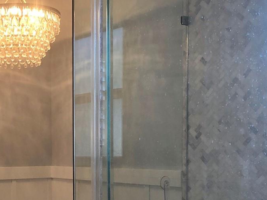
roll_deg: +0.6
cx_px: 37
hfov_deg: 28.1
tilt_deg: -1.6
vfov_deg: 21.5
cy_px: 169
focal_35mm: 67
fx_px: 517
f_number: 1.8
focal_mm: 4
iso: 25
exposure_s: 1/40
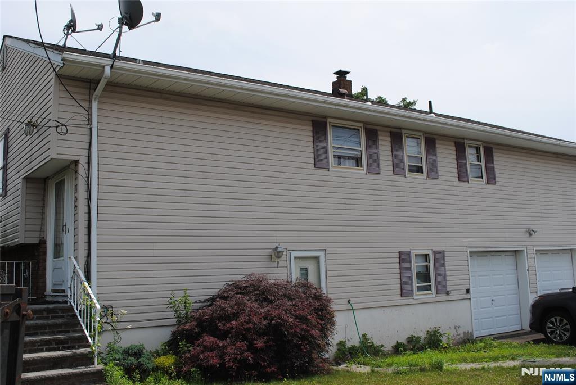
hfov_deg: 53.1
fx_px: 577
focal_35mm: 36
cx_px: 288
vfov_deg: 37.0
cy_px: 192
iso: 100
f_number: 8
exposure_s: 1/250
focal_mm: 24
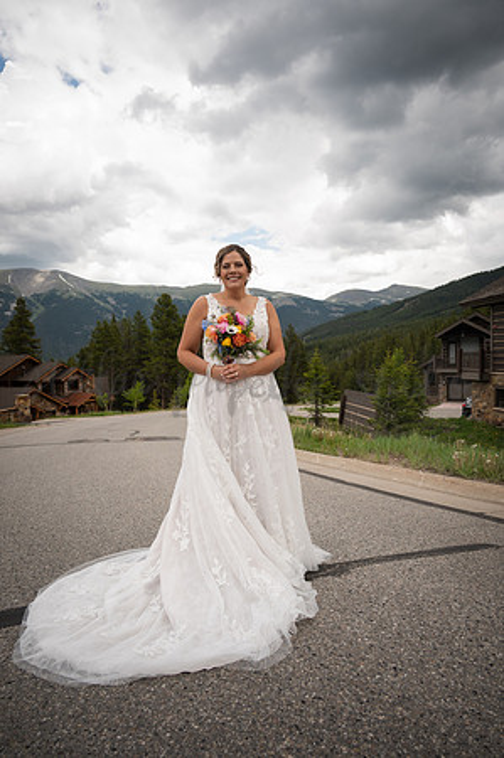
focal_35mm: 26
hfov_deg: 50.3
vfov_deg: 70.5
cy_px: 379
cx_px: 252
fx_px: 537
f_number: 4.2
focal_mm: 25.5
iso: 200
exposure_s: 1/800
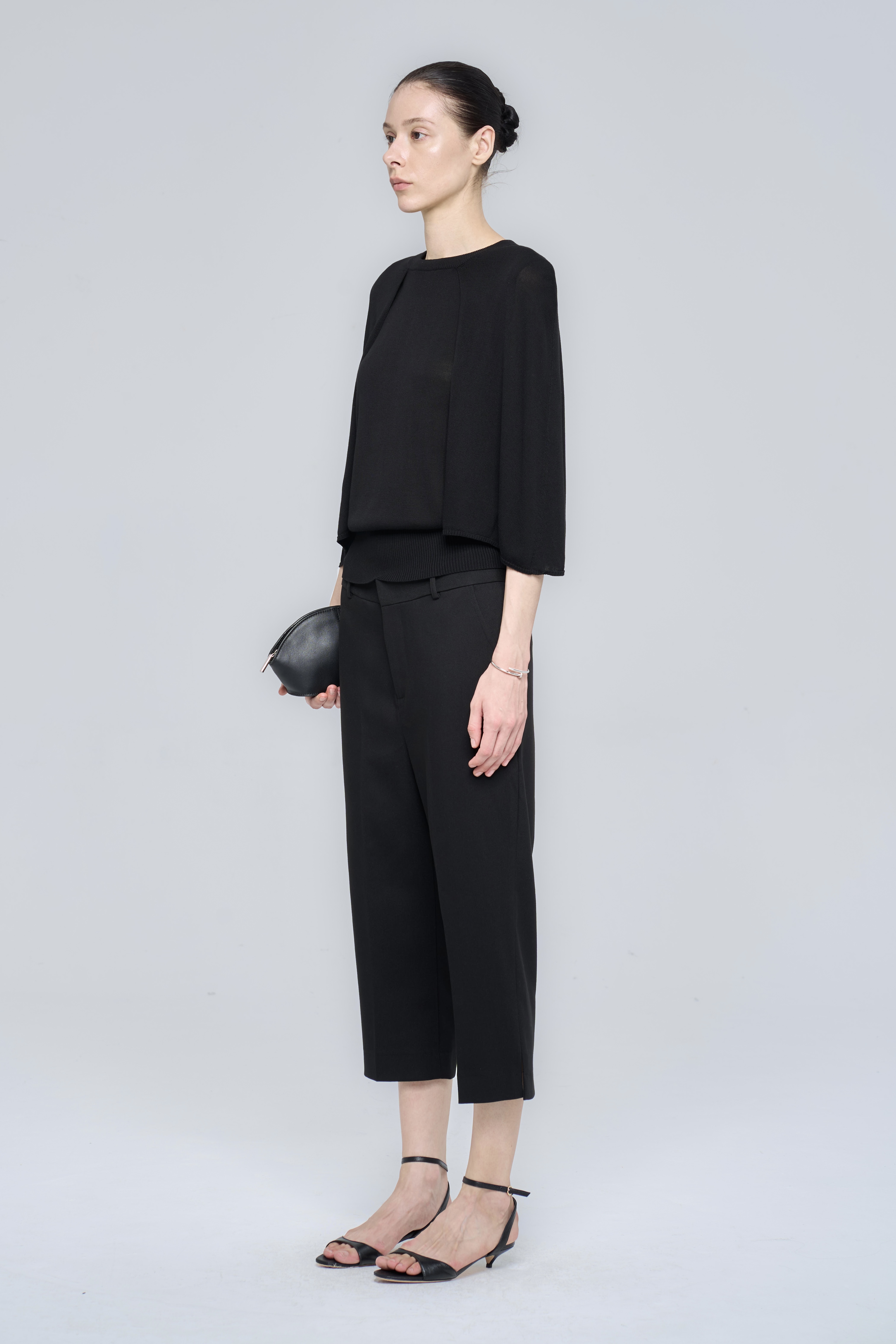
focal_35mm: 85
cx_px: 448
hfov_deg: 16.1
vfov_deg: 23.9
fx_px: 3173
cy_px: 672
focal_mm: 85
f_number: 8
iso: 200
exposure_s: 1/125
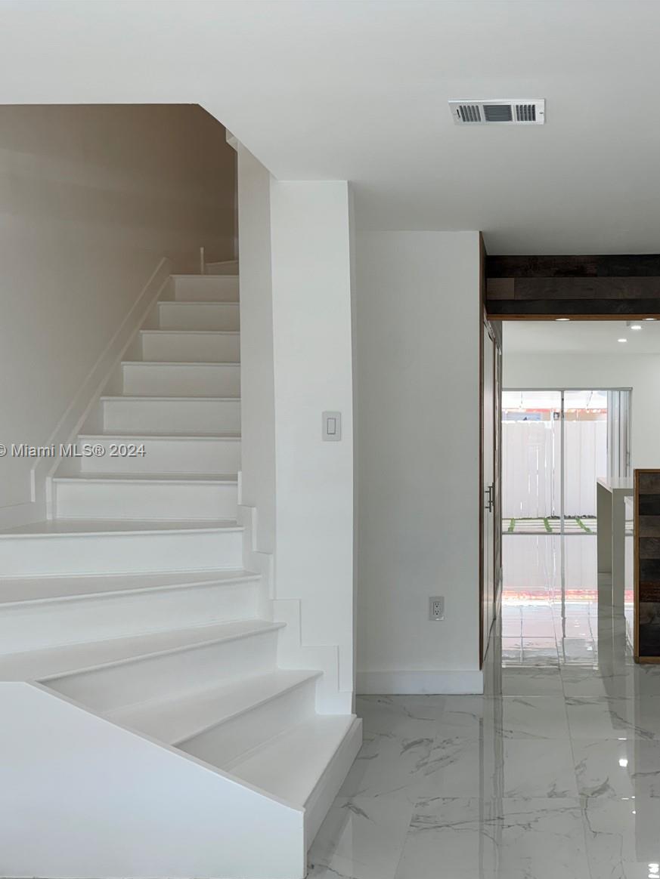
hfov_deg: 41.5
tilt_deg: -1.6
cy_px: 452
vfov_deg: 55.3
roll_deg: -0.4
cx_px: 508
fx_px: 839
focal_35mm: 33
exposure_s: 1/136
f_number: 1.78
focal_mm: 6.86
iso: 50
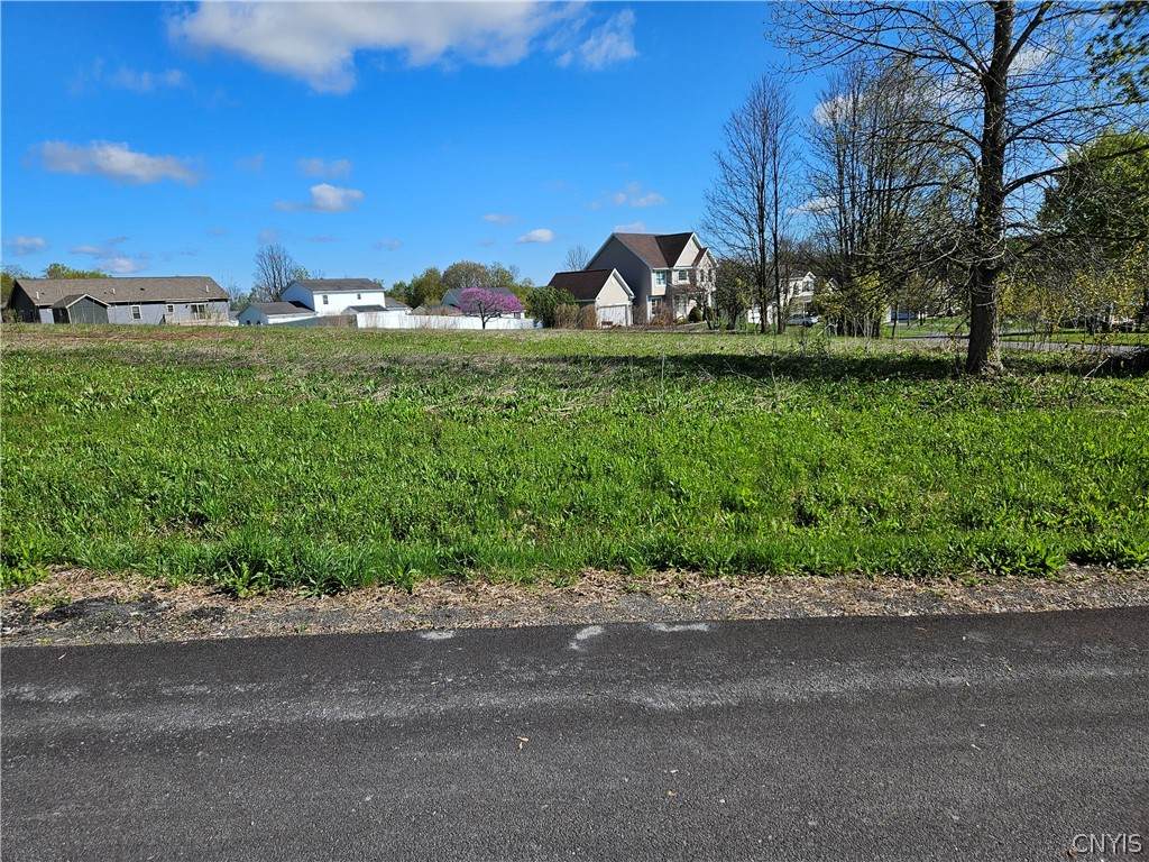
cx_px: 574
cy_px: 431
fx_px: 763
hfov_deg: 73.9
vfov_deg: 58.9
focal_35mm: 23
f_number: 1.8
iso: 25
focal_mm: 5.4
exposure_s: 1/2198
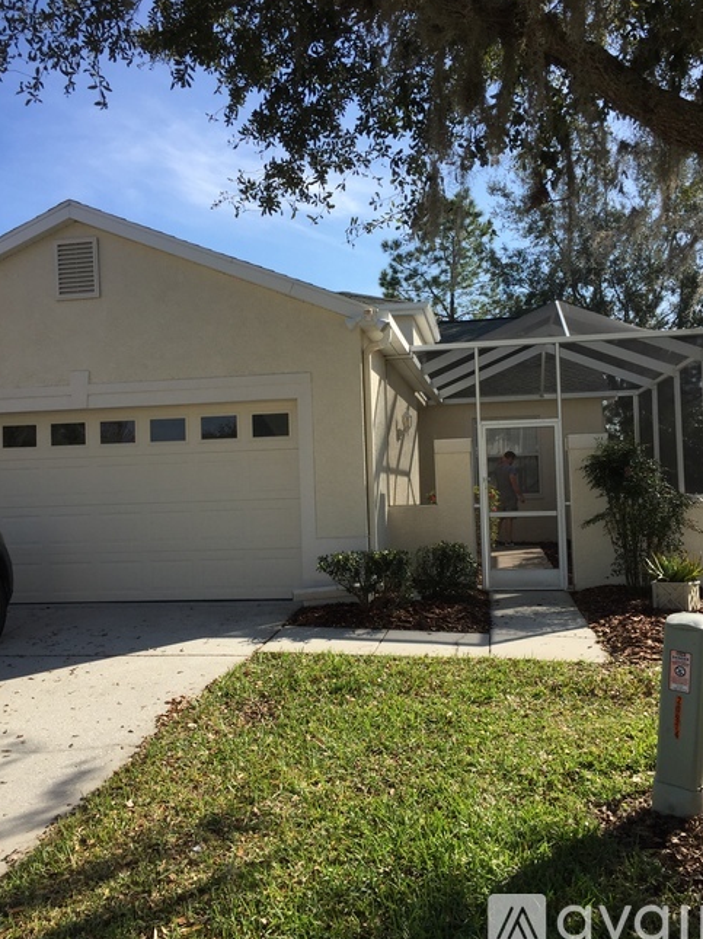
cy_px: 467
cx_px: 360
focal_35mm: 30
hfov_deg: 46.8
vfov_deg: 60.0
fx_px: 813
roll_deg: +1.1
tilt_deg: +2.7
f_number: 2.2
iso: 32
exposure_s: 1/1647
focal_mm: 4.15
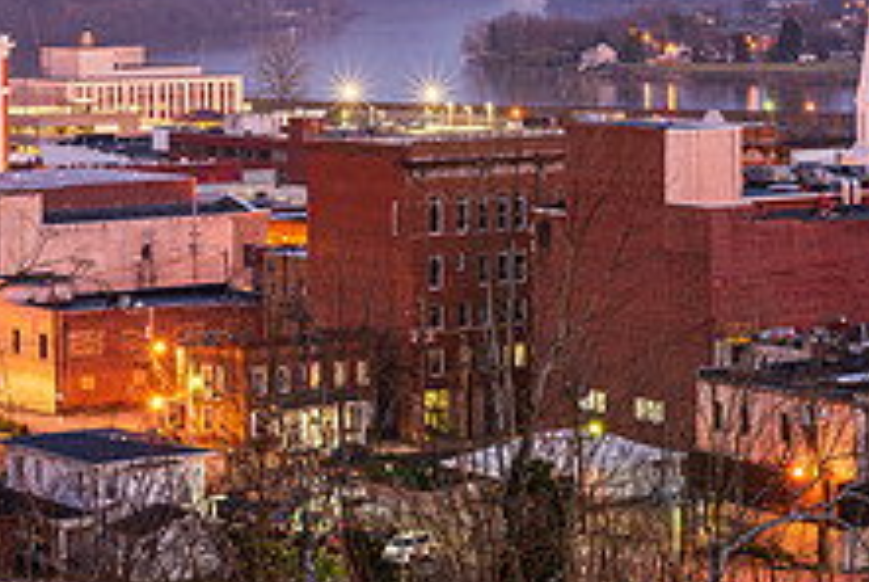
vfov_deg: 10.4
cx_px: 370
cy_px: -49
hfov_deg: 15.6
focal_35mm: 131
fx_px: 3166
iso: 125
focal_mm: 50
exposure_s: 4
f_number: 13
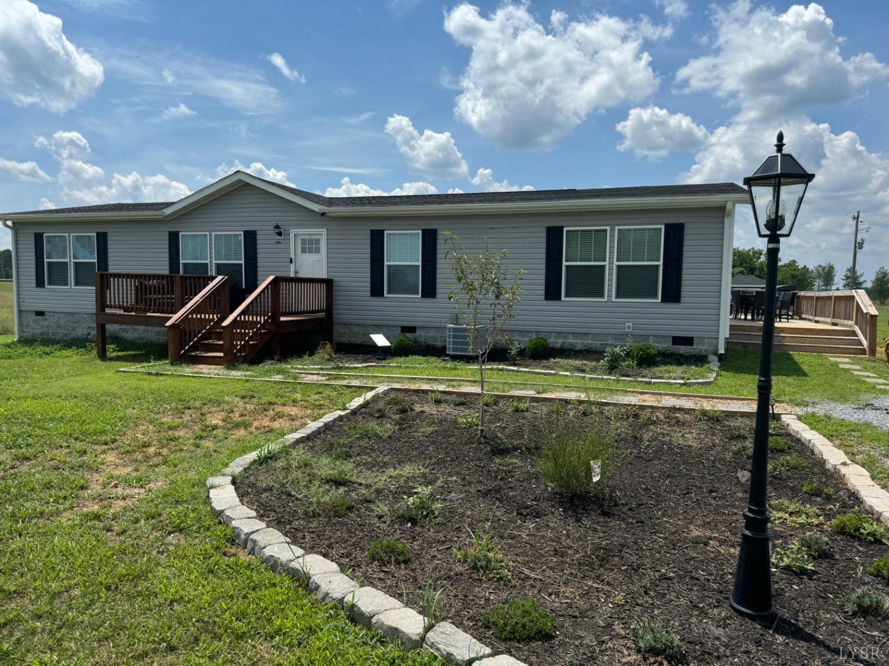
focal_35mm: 24
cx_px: 444
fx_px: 616
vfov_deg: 56.8
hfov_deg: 71.6
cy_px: 333
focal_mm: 6.76
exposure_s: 1/6410
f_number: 1.78
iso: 80
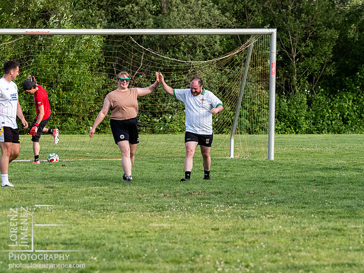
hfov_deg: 5.7
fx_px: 3655
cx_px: 207
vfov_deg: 4.3
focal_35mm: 348
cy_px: 154
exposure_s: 1/1250
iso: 800
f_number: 4.5
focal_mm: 150
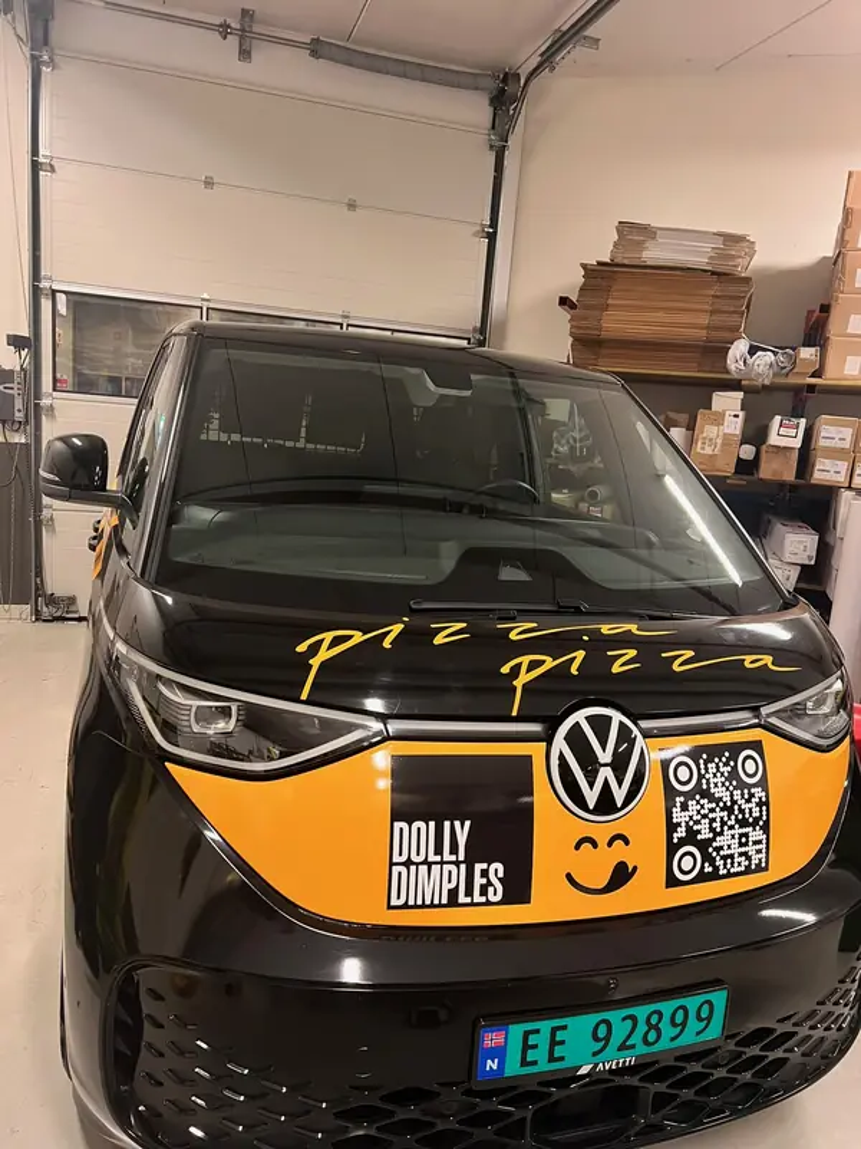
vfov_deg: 67.3
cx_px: 430
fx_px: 862
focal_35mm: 26
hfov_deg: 53.1
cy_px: 574
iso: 200
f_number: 1.5
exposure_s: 1/50
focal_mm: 5.7
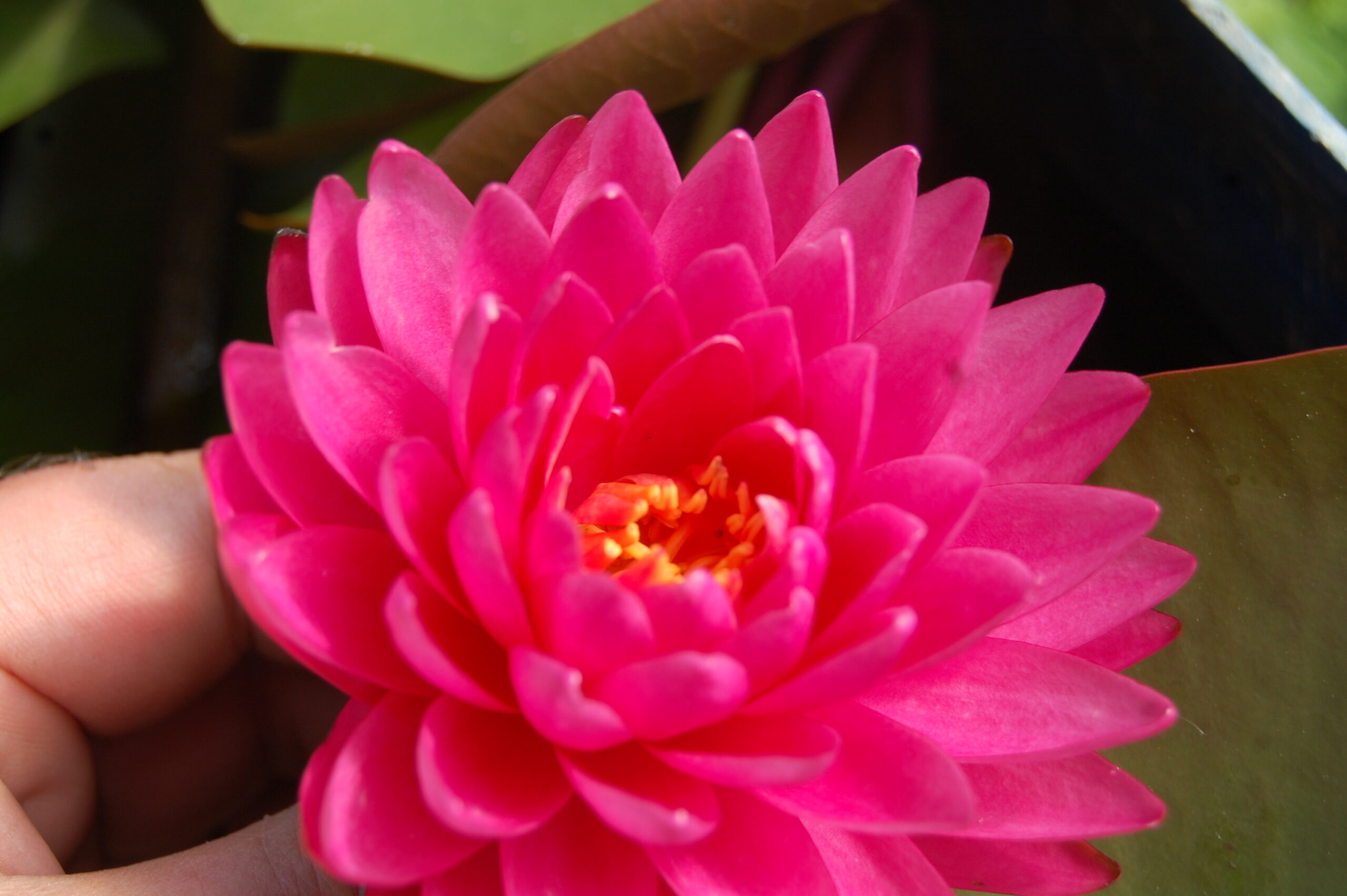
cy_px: 448
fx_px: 2579
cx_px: 674
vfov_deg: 19.7
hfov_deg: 29.3
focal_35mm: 69
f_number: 8
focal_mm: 46
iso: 200
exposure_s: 1/200
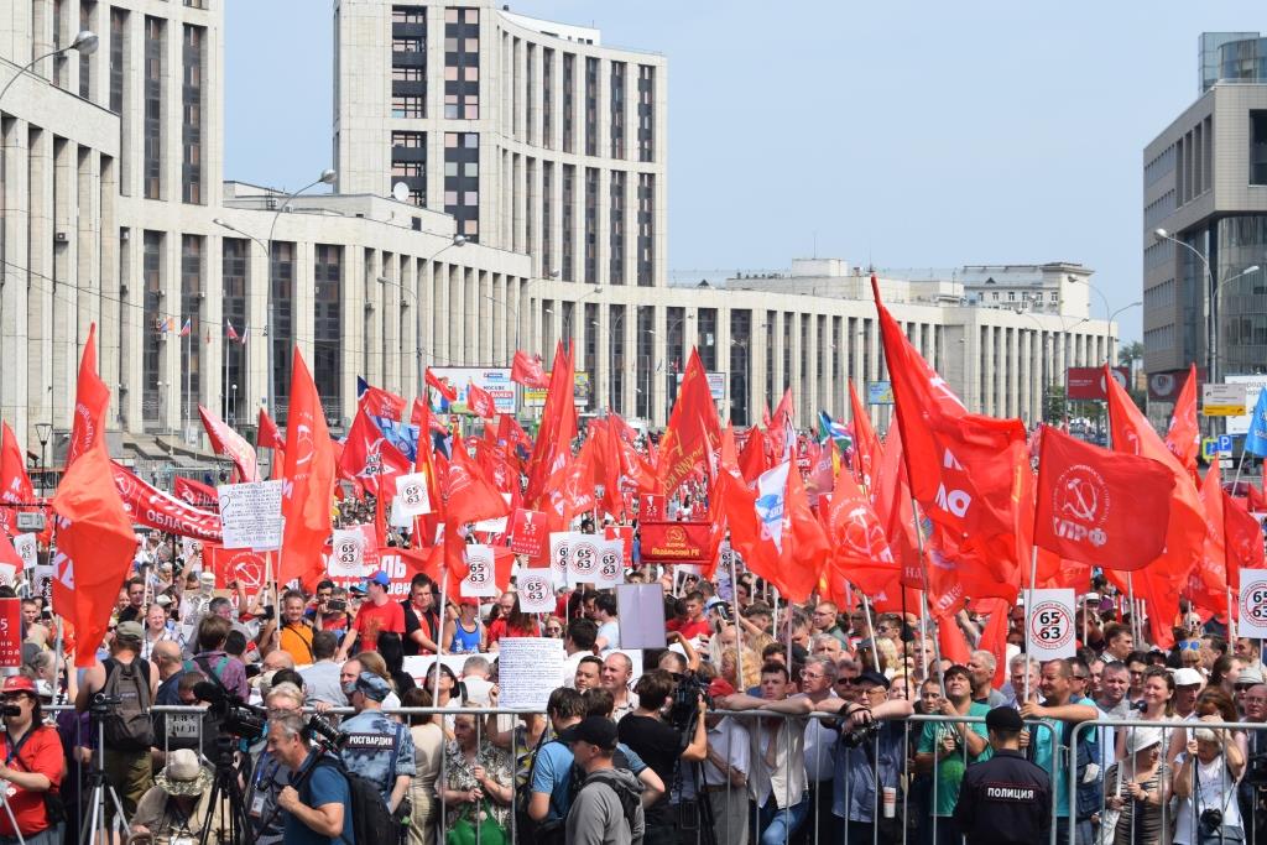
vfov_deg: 16.6
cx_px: 634
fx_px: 2904
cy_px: 422
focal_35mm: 82
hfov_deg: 24.6
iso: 200
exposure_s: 1/320
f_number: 9
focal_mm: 55
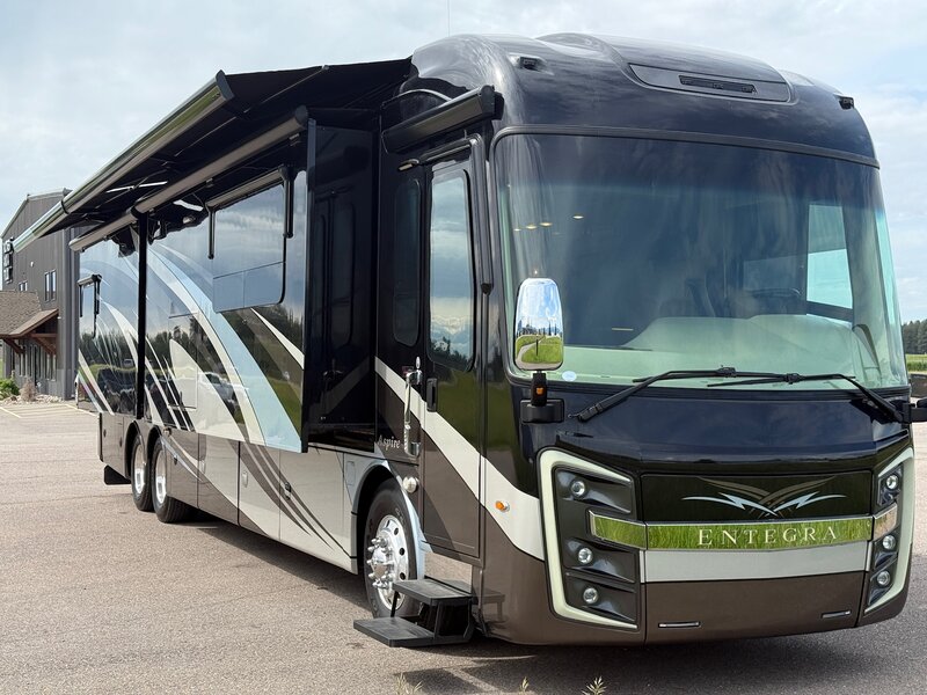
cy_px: 348
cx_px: 464
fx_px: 1285
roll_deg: +0.3
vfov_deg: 30.3
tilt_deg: +1.5
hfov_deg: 39.7
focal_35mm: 48
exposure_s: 1/2577
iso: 100
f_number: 1.78
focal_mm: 6.76
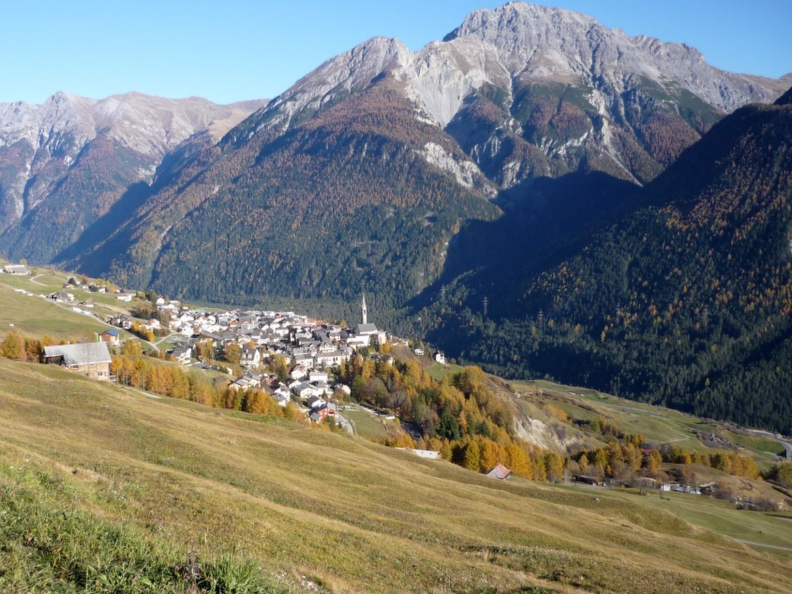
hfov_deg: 46.5
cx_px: 315
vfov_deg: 35.9
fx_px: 915
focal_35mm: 40
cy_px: 316
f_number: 2.8
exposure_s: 1/800
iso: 100
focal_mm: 5.5
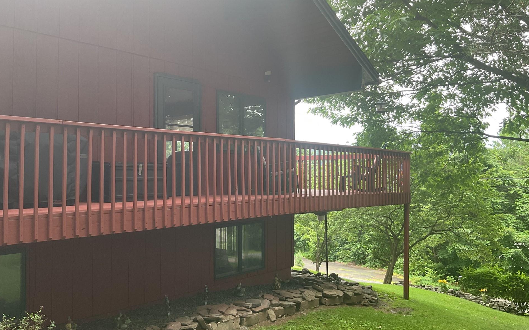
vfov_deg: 38.3
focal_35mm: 33
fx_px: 476
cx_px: 273
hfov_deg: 58.1
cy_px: 159
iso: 32
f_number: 1.8
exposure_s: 1/120
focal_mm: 3
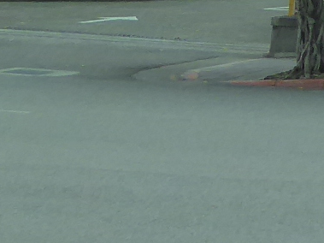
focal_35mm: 169
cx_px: 918
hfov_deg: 9.5
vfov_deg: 8.3
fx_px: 1581
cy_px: -270
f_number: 3.3
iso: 160
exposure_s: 1/640
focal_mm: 4.3
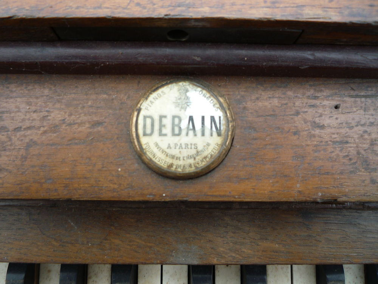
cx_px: 189
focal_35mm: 30
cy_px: 142
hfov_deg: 60.0
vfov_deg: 46.8
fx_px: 328
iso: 100
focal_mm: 5.2
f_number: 3.3
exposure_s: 1/30
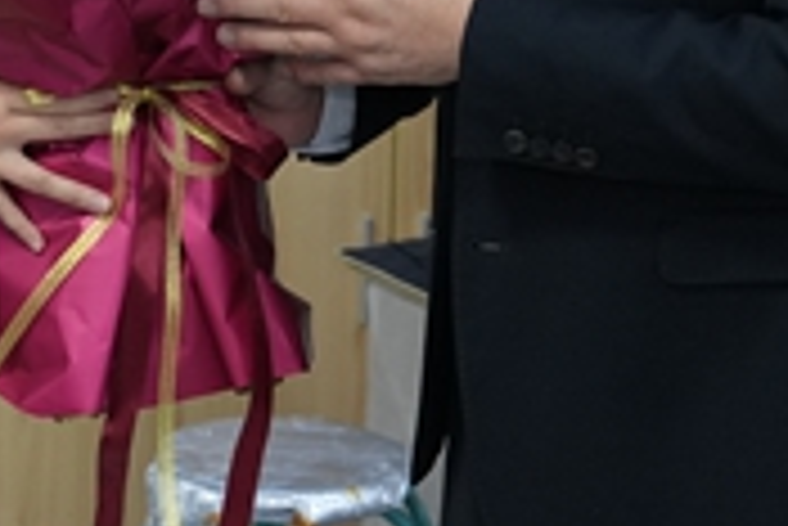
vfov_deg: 10.4
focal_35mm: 127
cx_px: 221
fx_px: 2782
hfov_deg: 16.1
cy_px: -288
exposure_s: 1/60
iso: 1000
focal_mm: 25
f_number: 3.2
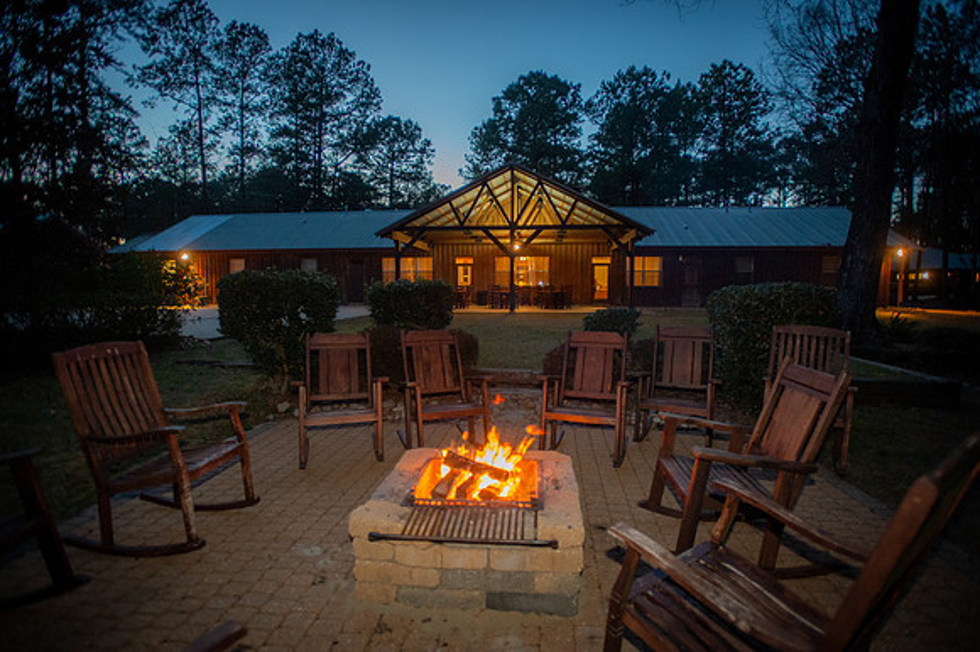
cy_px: 326
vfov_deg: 64.5
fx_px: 517
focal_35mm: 19
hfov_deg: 86.9
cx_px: 490
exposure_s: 1/60
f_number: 2.8
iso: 4000
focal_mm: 19
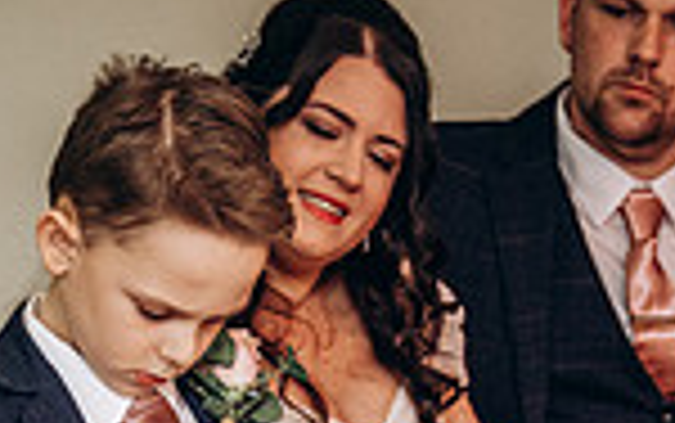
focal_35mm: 244
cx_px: 200
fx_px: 4492
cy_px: 801
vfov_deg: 5.3
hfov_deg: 8.6
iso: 1250
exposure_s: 1/125
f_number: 2.8
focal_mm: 56
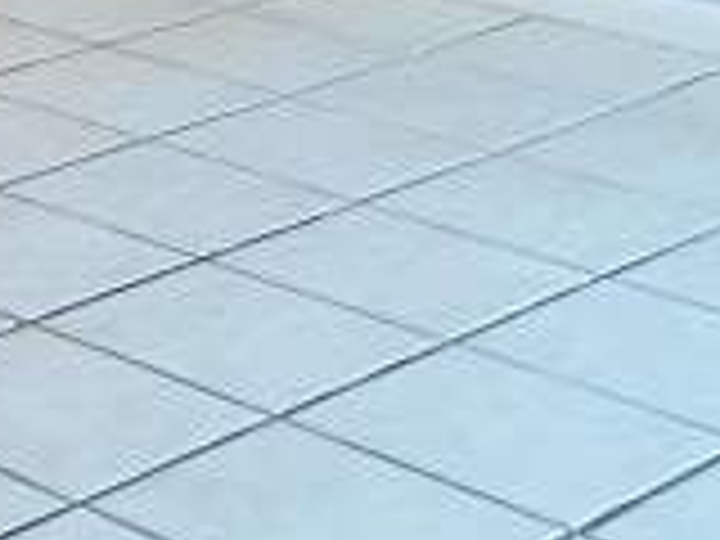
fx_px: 2704
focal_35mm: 130
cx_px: -711
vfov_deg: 10.4
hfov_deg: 13.2
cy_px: -580
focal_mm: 4.25
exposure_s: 1/60
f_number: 1.8
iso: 125
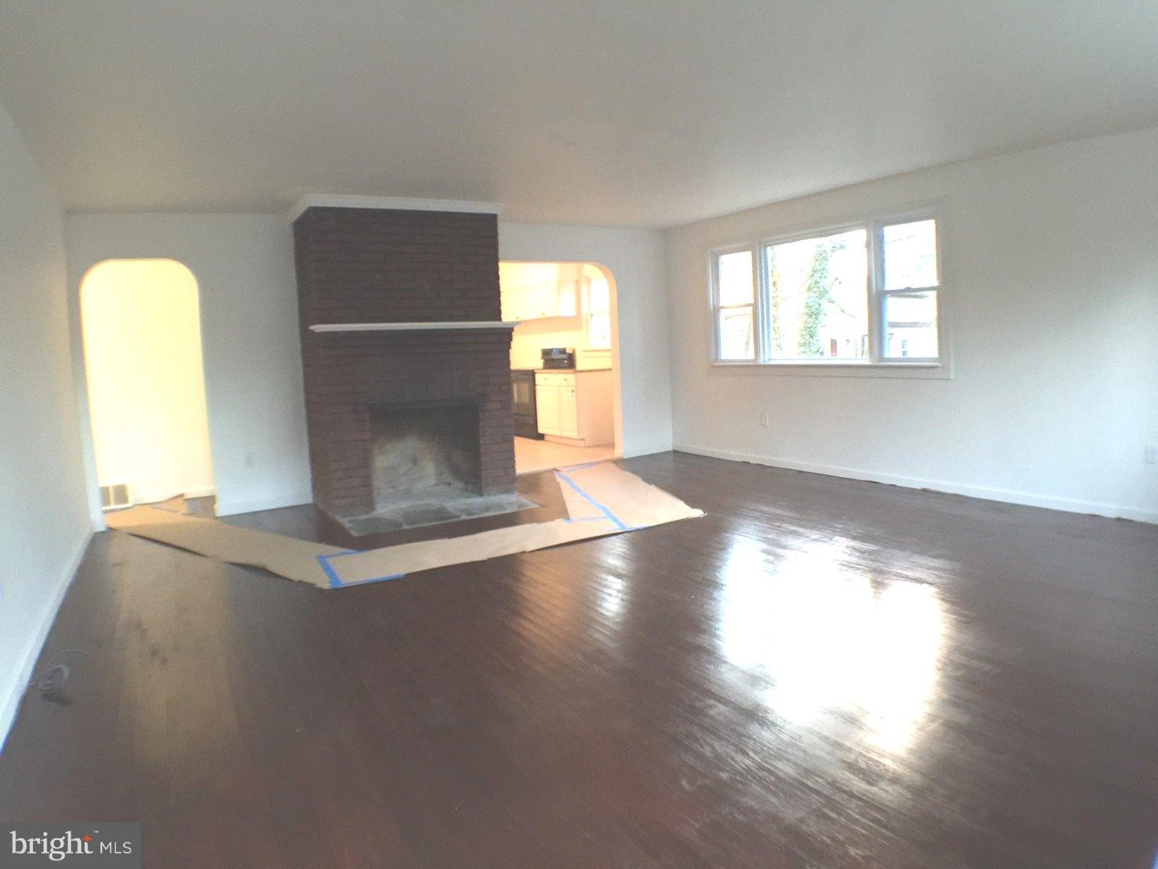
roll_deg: +3.8
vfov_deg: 48.2
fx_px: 970
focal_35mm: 29
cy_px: 434
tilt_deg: -5.4
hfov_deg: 61.7
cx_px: 579
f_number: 2.2
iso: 125
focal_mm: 4.15
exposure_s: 1/15
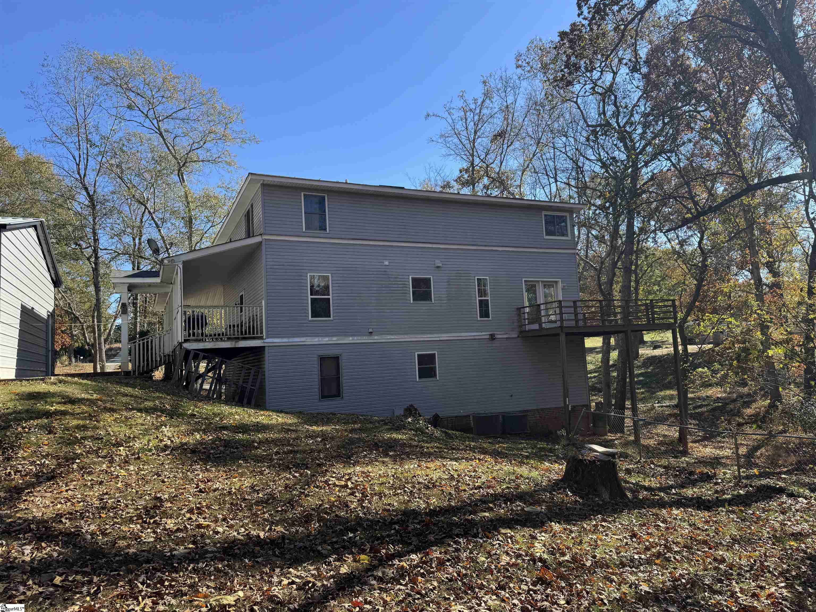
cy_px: 306
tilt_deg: +7.2
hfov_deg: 71.6
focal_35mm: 24
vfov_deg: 56.8
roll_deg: +2.6
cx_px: 408
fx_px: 566
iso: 80
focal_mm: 6.76
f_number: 1.78
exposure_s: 1/1637
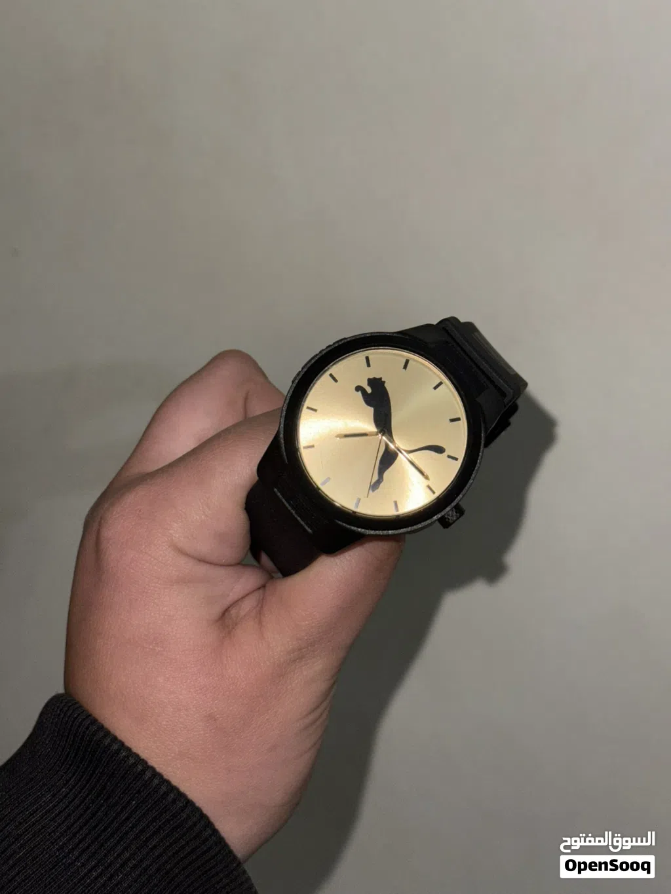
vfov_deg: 39.7
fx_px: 1240
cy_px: 447
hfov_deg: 30.3
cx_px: 336
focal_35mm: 48
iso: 50
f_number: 1.78
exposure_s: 1/29
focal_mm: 6.86
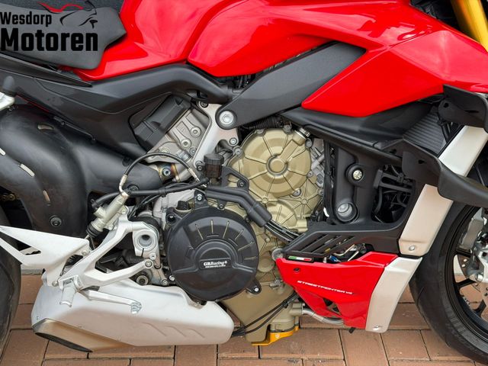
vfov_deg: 30.3
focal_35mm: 48
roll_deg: -1.1
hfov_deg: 39.7
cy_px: 183
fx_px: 677
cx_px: 244
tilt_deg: -29.1
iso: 80
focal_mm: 6.76
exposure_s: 1/1167
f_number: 1.78
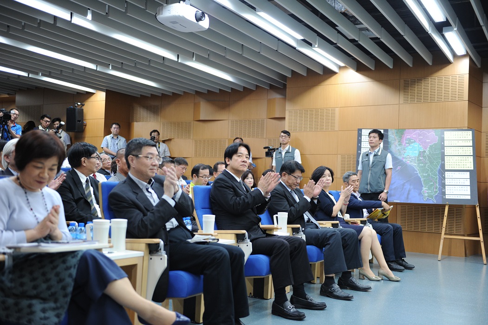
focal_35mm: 38
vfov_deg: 35.0
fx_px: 515
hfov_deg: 50.7
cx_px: 244
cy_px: 162
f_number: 2.8
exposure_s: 1/125
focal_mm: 38
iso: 1600
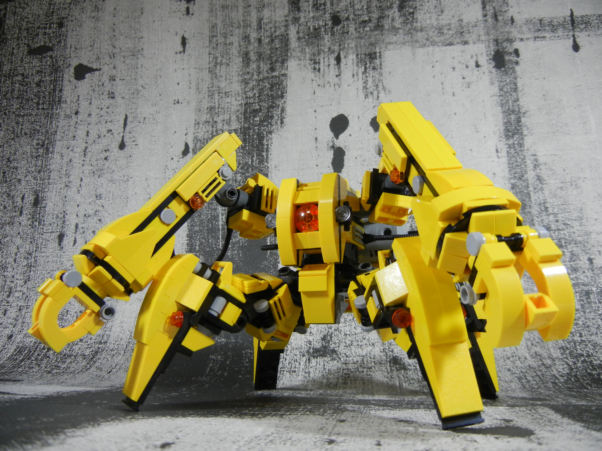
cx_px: 301
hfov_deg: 60.0
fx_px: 522
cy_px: 226
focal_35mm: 30
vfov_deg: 46.8
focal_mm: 5.4
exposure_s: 1/48.5
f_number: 3.5
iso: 400
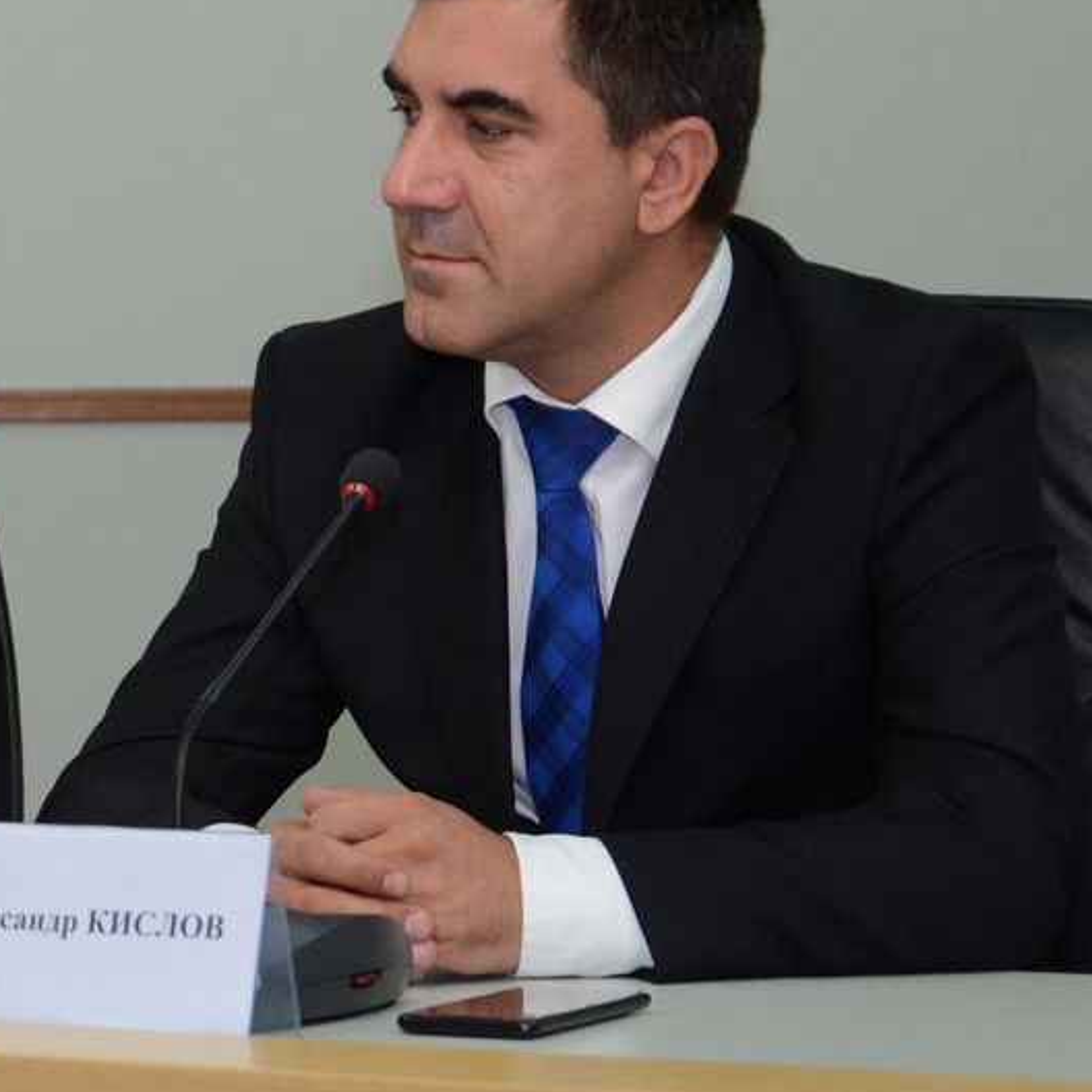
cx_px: -168
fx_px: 5782
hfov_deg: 10.6
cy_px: 344
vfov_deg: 10.8
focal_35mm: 162
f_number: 4.8
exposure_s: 1/250
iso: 800
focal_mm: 48
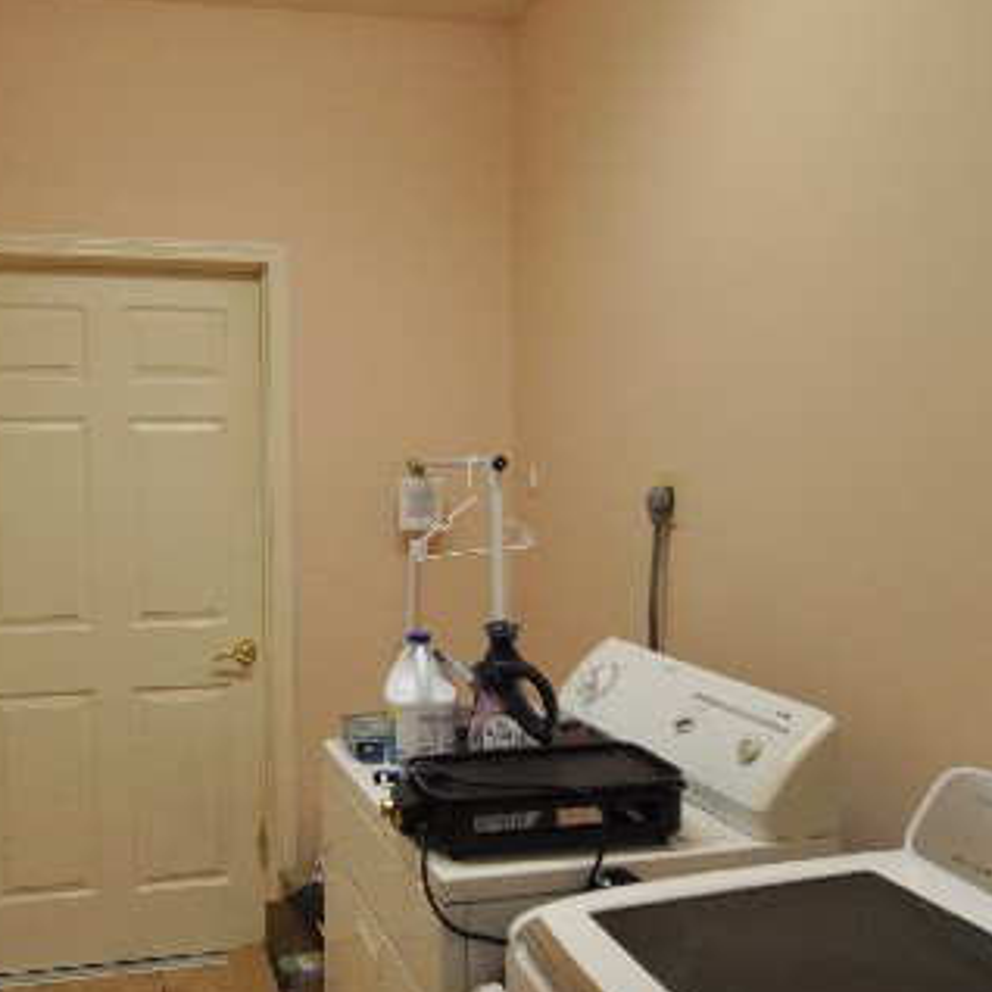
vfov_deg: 51.1
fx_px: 1038
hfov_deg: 50.2
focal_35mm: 32
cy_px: 487
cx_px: 332
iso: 400
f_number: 4.5
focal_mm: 10
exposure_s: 1/80
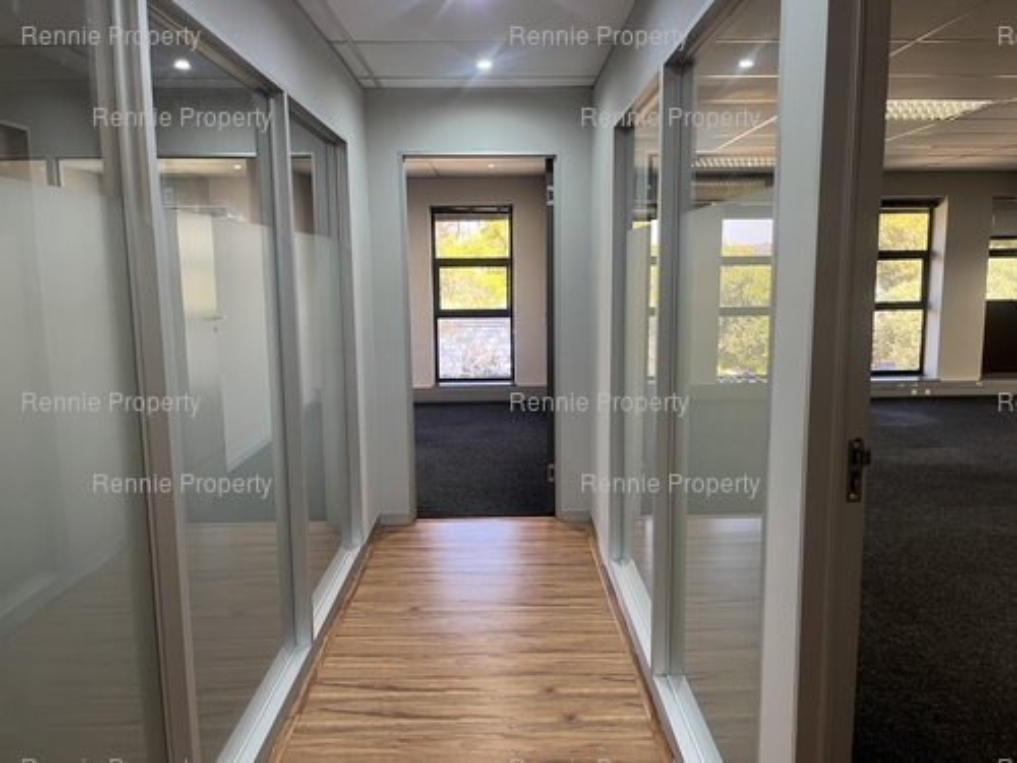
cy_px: 382
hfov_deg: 67.3
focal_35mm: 26
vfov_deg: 53.1
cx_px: 508
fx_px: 764
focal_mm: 5.1
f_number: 1.6
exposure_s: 1/50
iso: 125
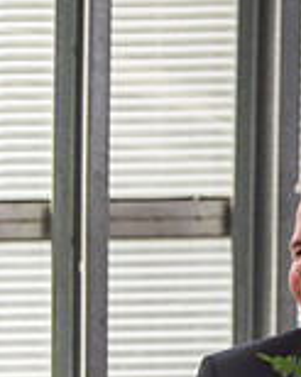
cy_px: 373
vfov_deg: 2.7
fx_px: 7970
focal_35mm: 715
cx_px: -378
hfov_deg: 2.2
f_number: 2.8
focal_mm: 200
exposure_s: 1/250
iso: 200
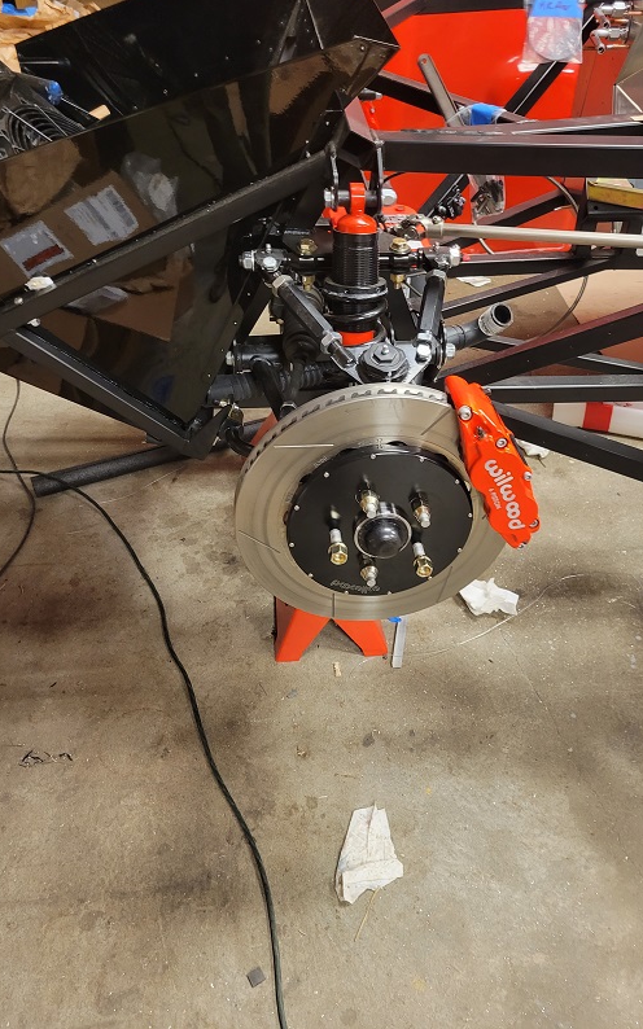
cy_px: 507
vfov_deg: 66.5
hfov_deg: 44.3
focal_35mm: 28
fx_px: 785
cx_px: 388
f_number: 1.8
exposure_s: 1/40
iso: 400
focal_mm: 5.4
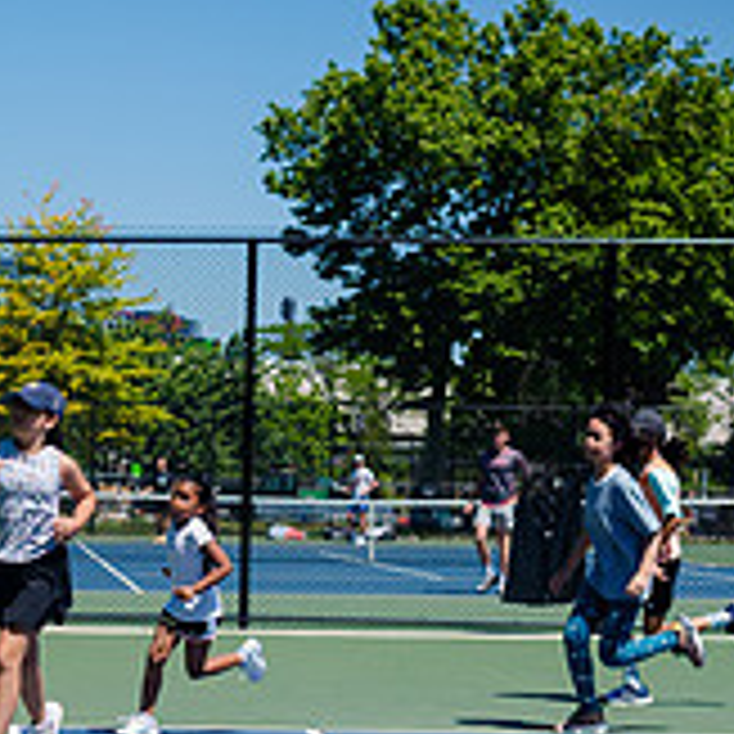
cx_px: -45
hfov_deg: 16.0
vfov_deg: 16.2
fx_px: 2543
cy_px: 637
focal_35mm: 106
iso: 200
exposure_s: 1/2500
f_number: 4
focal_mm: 35
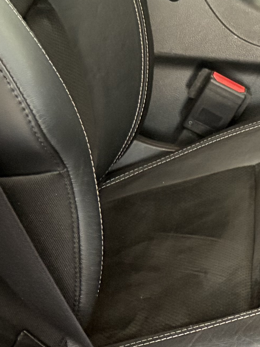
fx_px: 1142
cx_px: 409
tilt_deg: -18.8
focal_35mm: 114
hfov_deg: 12.3
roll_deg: -3.7
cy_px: 52
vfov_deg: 17.1
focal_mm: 5.96
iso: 400
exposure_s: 1/60
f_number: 1.6
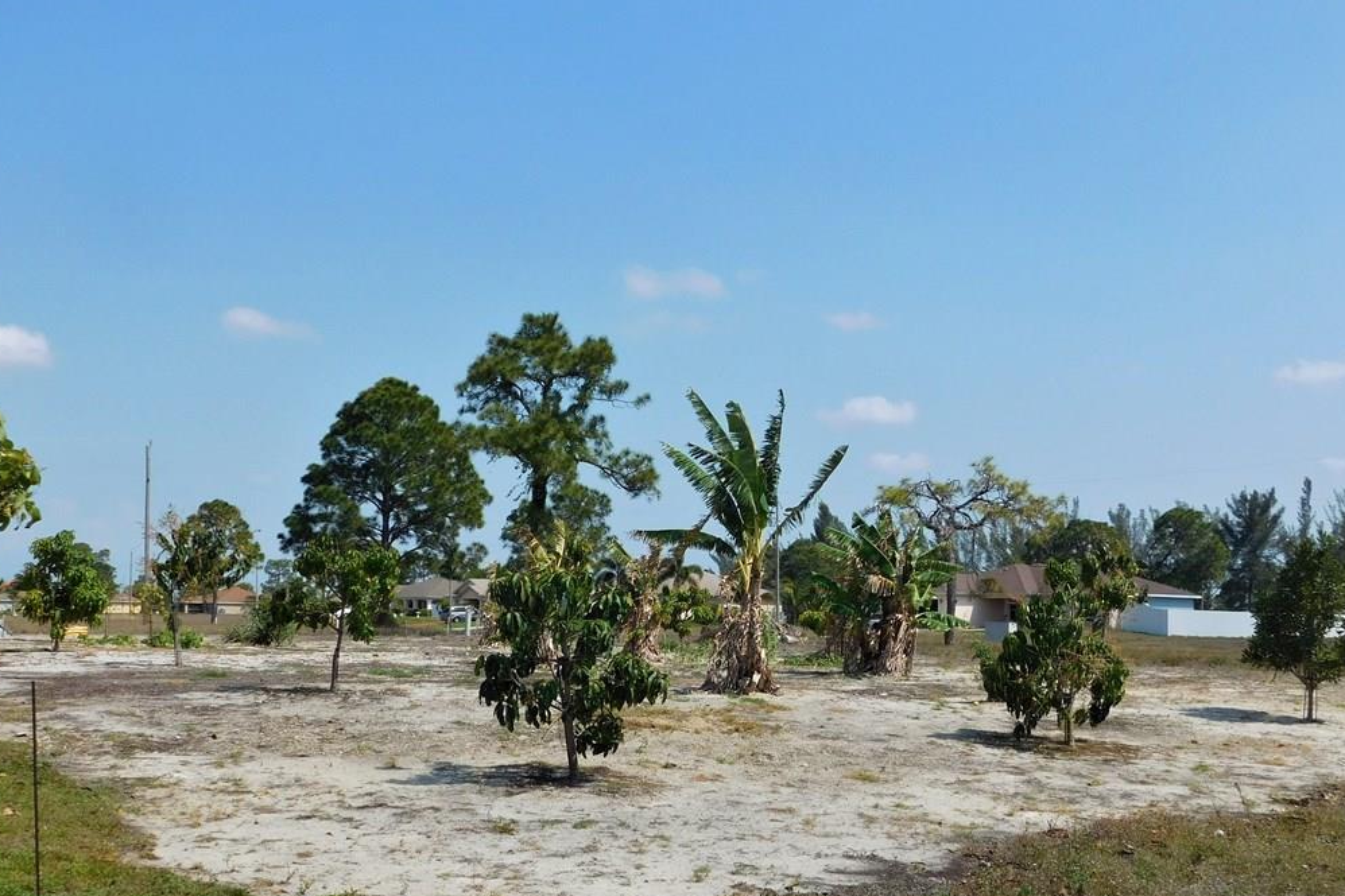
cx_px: 670
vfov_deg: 41.1
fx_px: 1195
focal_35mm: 32
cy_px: 420
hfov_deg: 58.7
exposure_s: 1/500
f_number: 6.4
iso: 125
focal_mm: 5.3
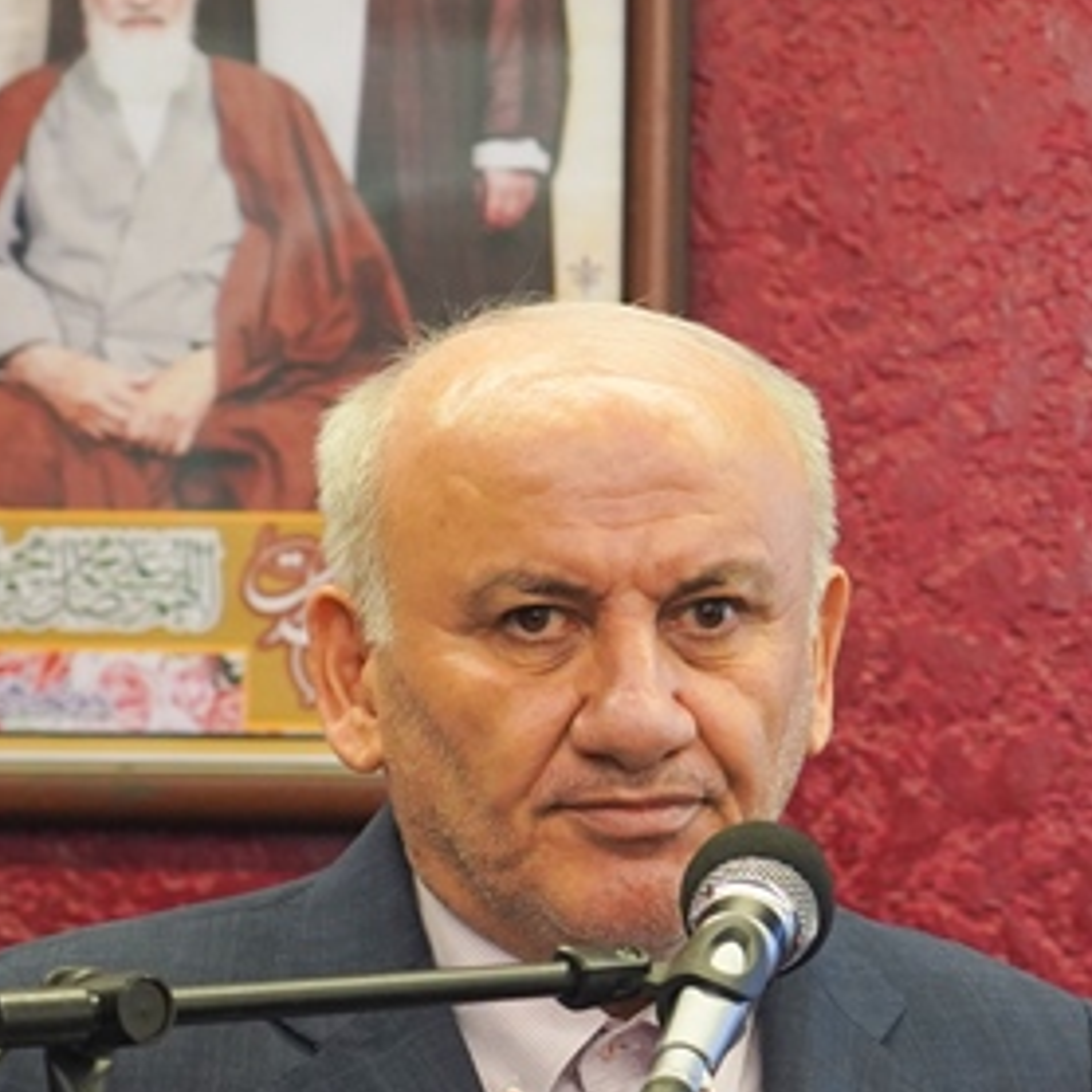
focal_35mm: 223
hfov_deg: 7.8
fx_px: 7959
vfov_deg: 7.8
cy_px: 793
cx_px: 998
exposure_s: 1/160
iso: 1600
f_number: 4
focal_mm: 81
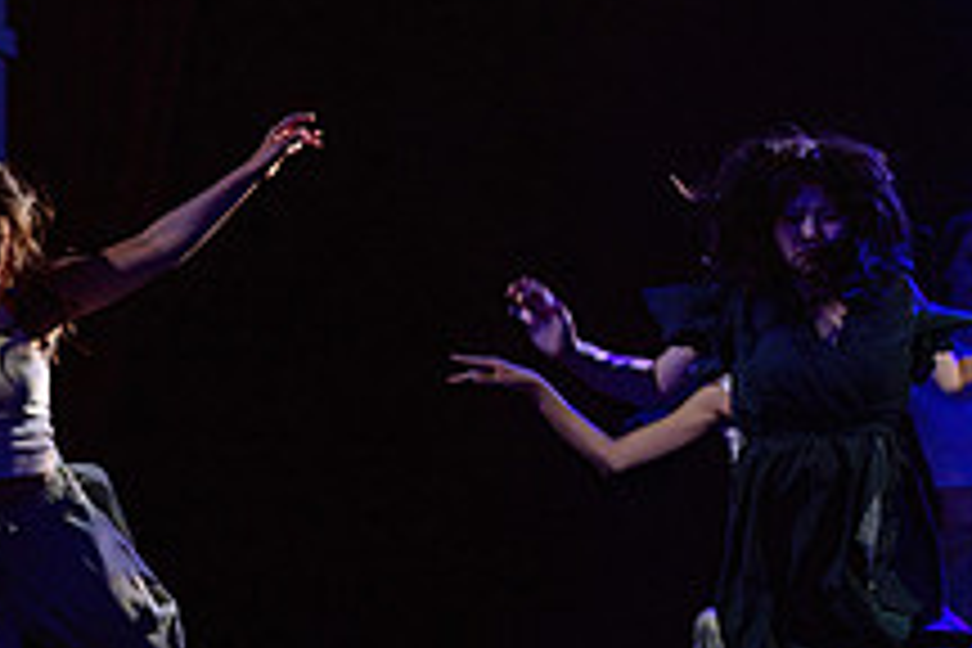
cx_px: 1285
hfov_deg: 7.2
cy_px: 438
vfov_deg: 4.9
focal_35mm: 282
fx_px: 7613
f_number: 2.8
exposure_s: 1/200
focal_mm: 100
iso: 1600
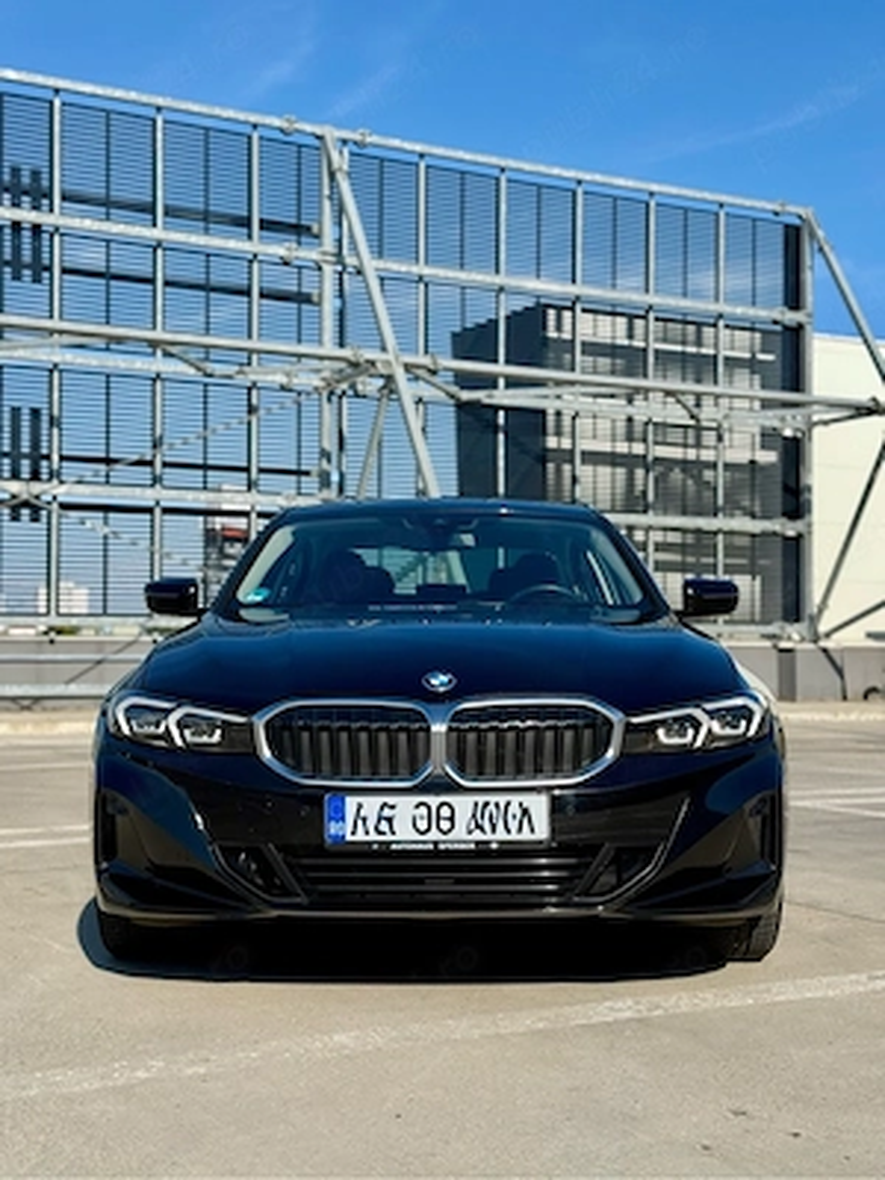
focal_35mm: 48
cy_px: 590
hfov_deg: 30.3
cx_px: 442
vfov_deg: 39.7
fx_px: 1636
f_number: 1.78
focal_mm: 6.76
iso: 64
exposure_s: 1/3226
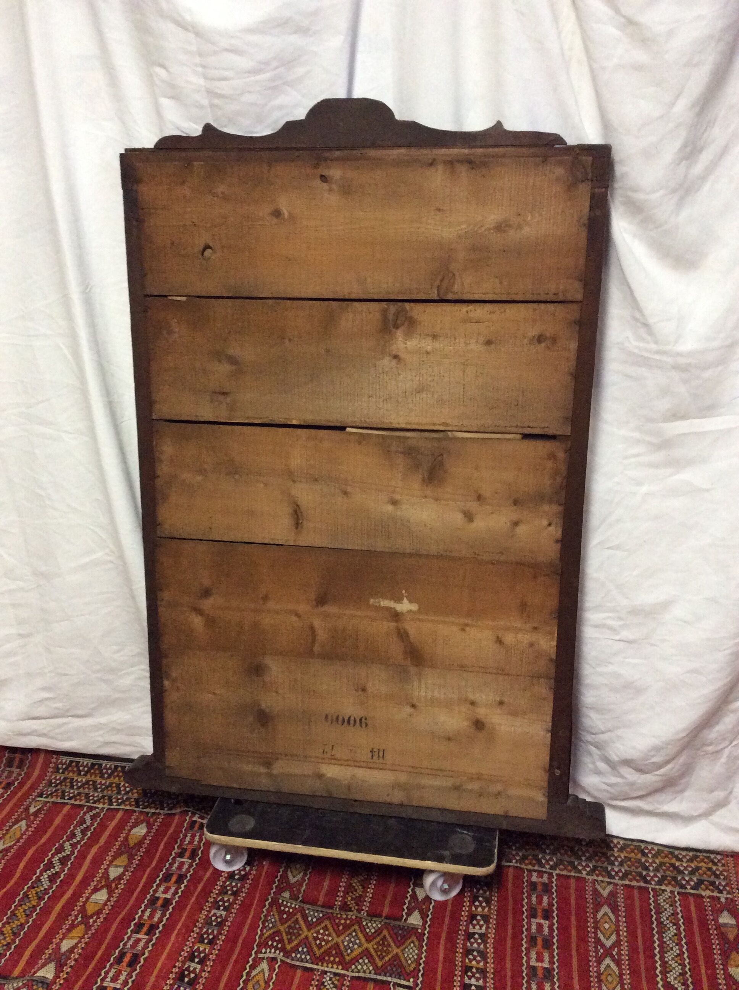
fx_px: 913
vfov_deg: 56.9
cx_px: 370
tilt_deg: -20.9
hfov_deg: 44.1
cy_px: 495
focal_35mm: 32
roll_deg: -0.4
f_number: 2.4
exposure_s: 1/25
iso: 250
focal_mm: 3.3
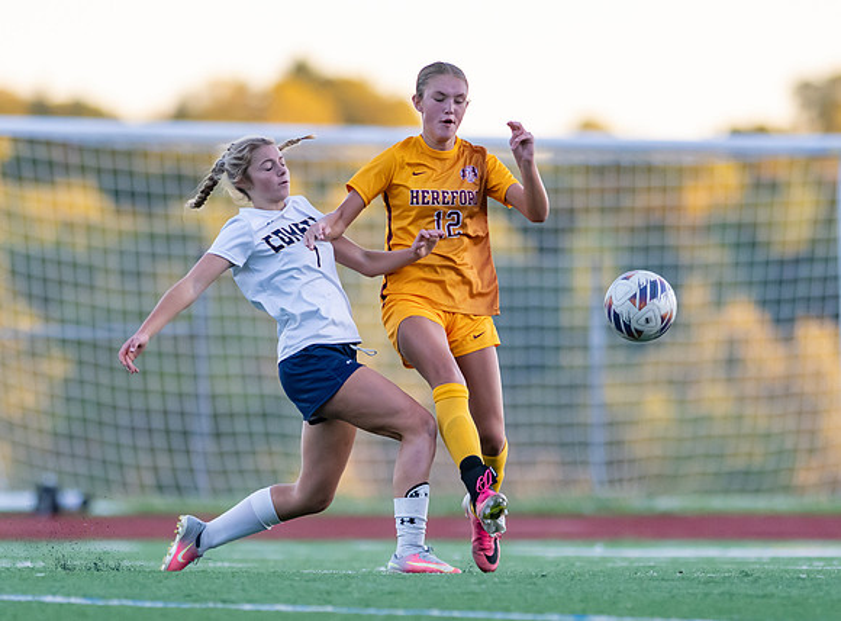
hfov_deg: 3.3
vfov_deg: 2.5
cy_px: 424
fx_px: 14499
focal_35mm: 600
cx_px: 409
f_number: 2.8
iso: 1400
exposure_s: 1/1600
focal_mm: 300
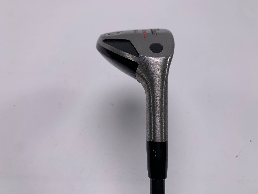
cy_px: 97
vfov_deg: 53.1
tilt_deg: -53.3
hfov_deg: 67.3
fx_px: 194
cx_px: 129
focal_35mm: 26
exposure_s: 1/397
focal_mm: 4.25
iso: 25
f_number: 1.8
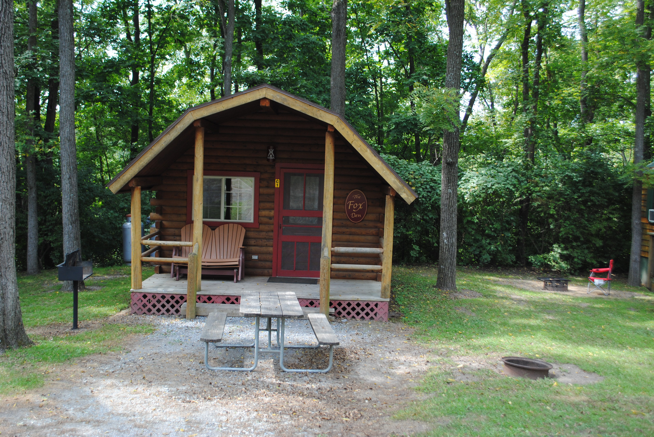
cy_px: 218
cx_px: 327
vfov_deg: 37.0
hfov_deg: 53.1
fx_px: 655
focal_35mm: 36
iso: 200
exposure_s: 1/125
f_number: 5.6
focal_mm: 24
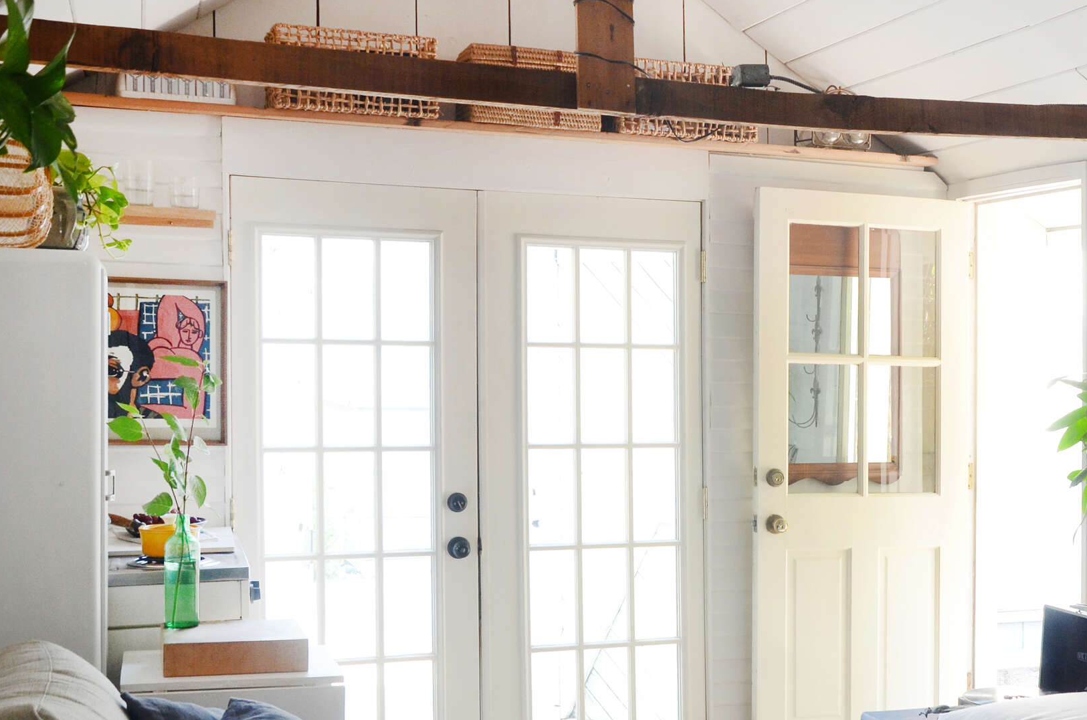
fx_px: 1567
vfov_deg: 25.7
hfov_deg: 37.4
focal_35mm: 52
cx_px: 799
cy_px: 476
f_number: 6.3
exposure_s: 1/40
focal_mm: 22
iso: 500
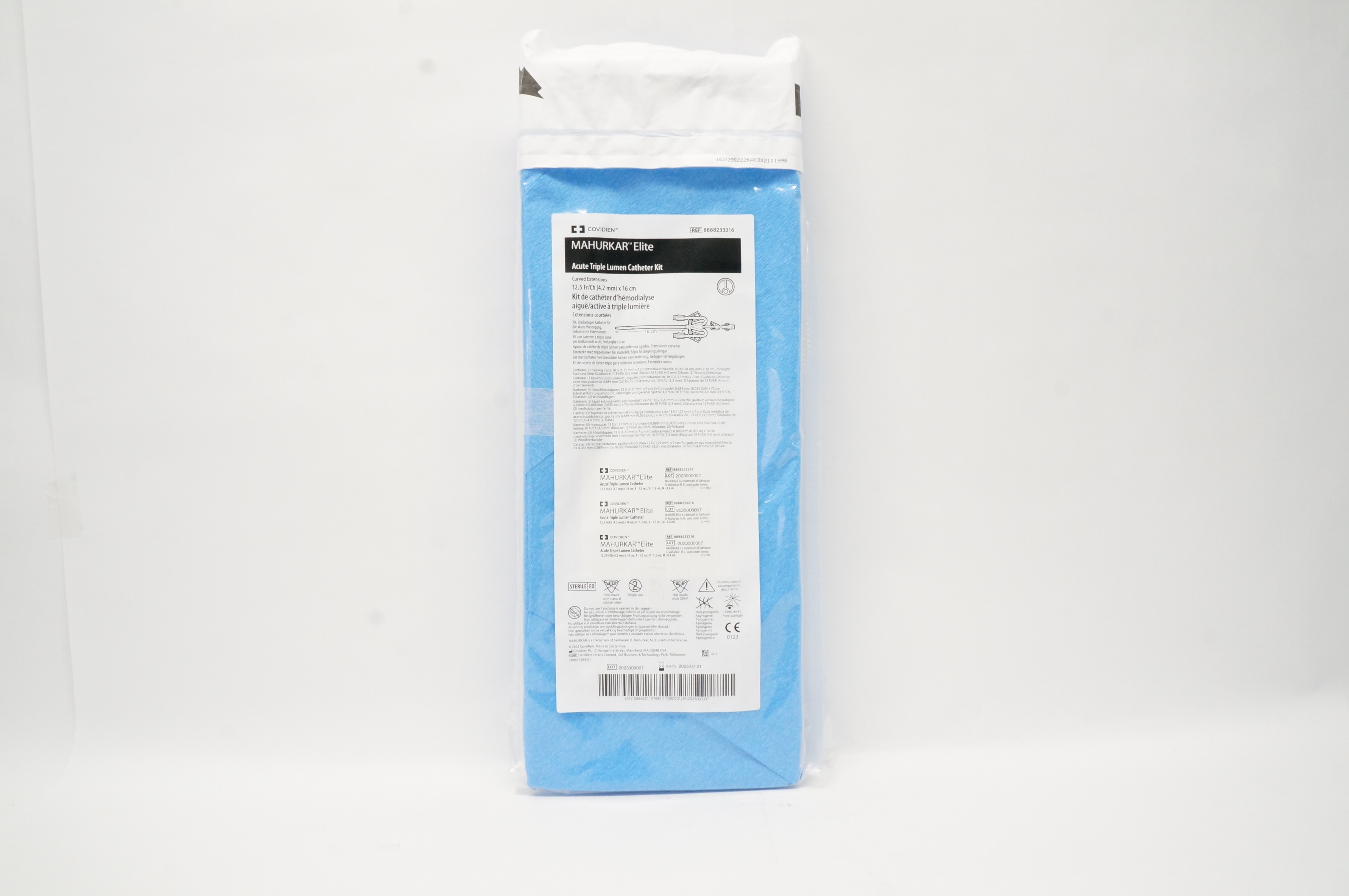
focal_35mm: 27
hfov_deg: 67.4
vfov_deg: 47.8
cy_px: 448
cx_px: 674
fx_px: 1011
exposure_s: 1/30
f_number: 13
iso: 1600
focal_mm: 18
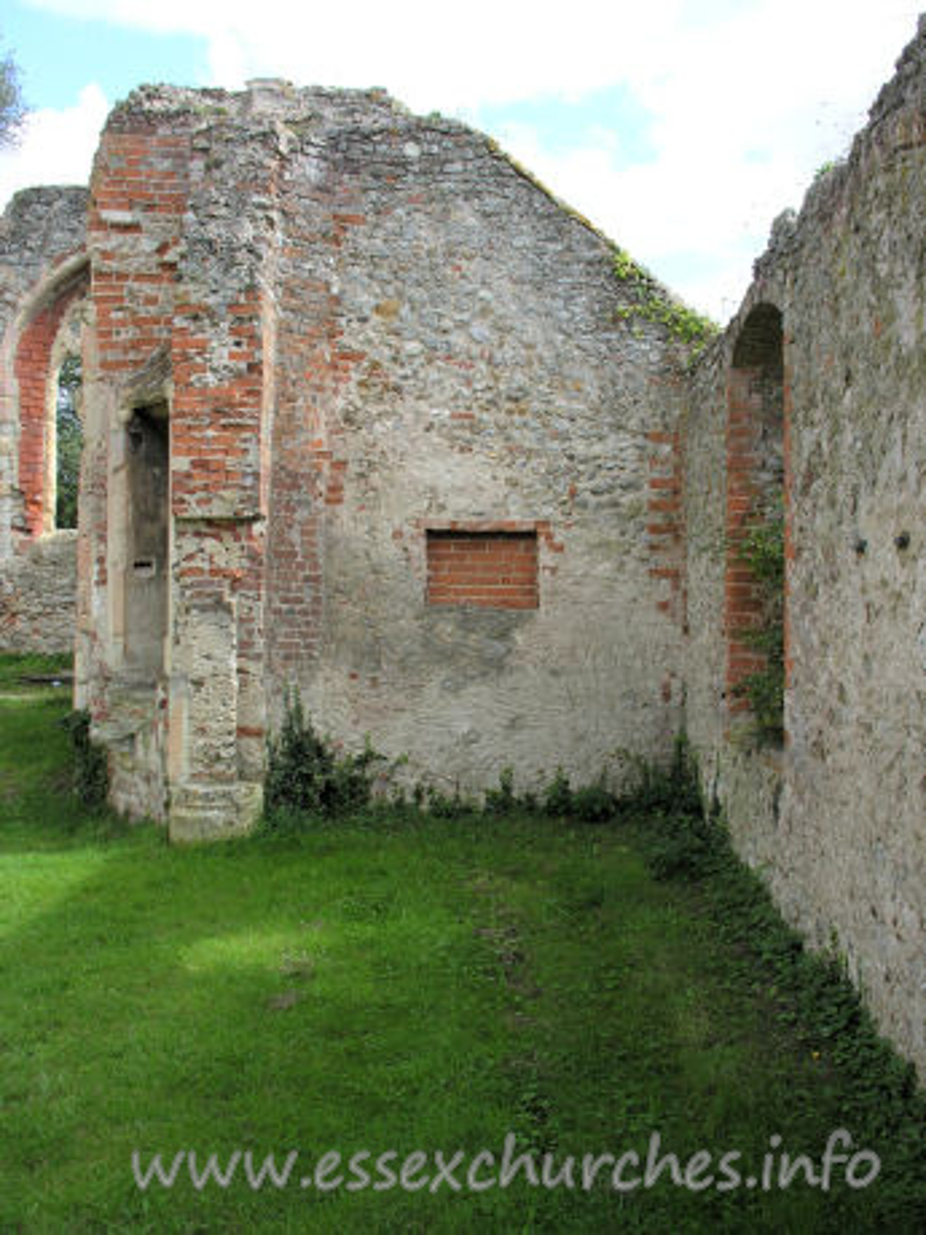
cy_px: 618
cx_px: 463
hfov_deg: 40.7
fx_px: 1248
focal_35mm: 35
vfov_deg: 52.6
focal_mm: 8.9
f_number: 5
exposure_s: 1/116
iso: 50
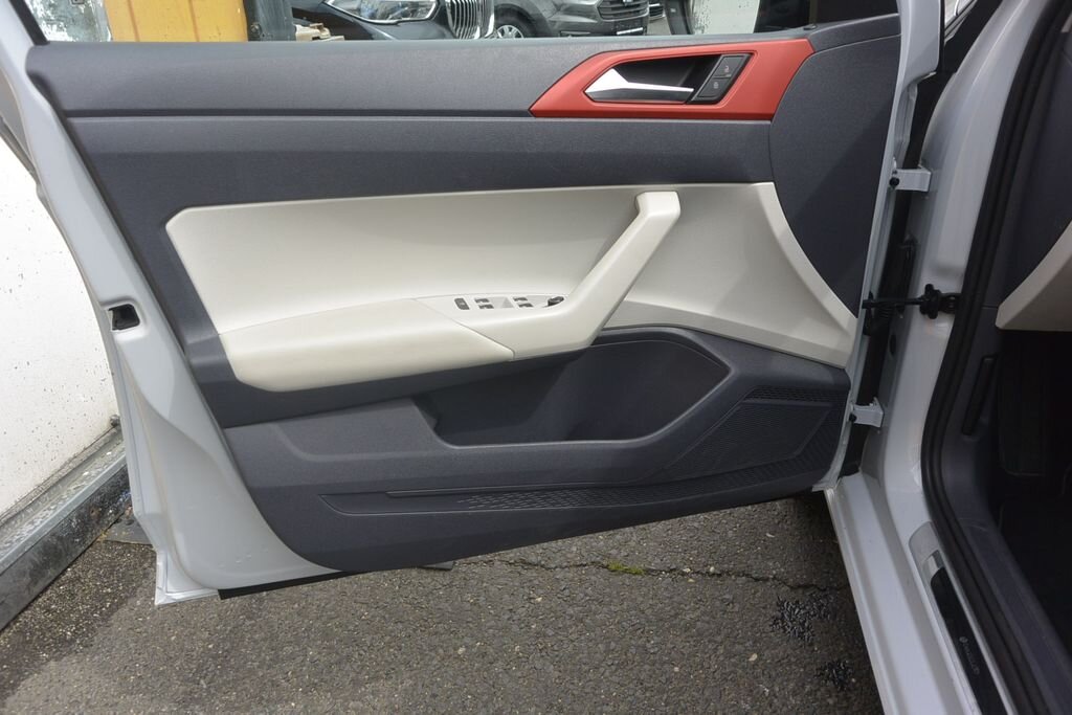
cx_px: 536
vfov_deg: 47.9
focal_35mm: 27
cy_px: 358
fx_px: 804
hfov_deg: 67.4
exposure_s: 1/500
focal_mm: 10
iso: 160
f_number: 4
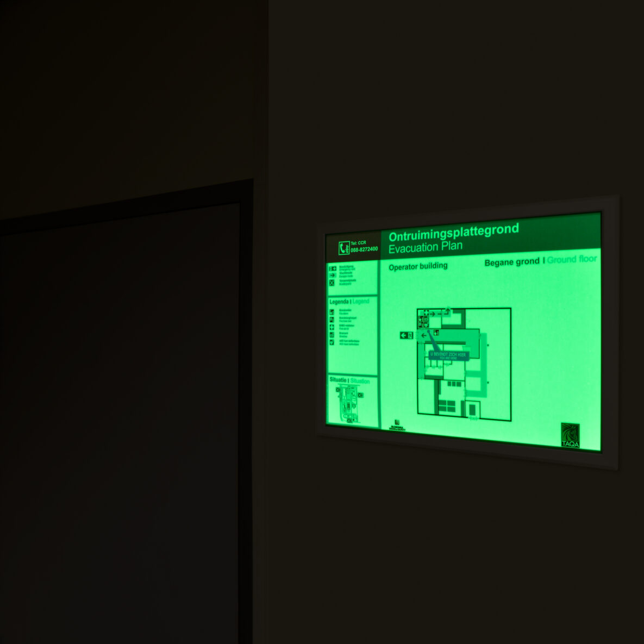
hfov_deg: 52.4
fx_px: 652
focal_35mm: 31
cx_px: 367
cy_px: 321
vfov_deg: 52.5
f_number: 8
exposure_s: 1/5
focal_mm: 24
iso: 200
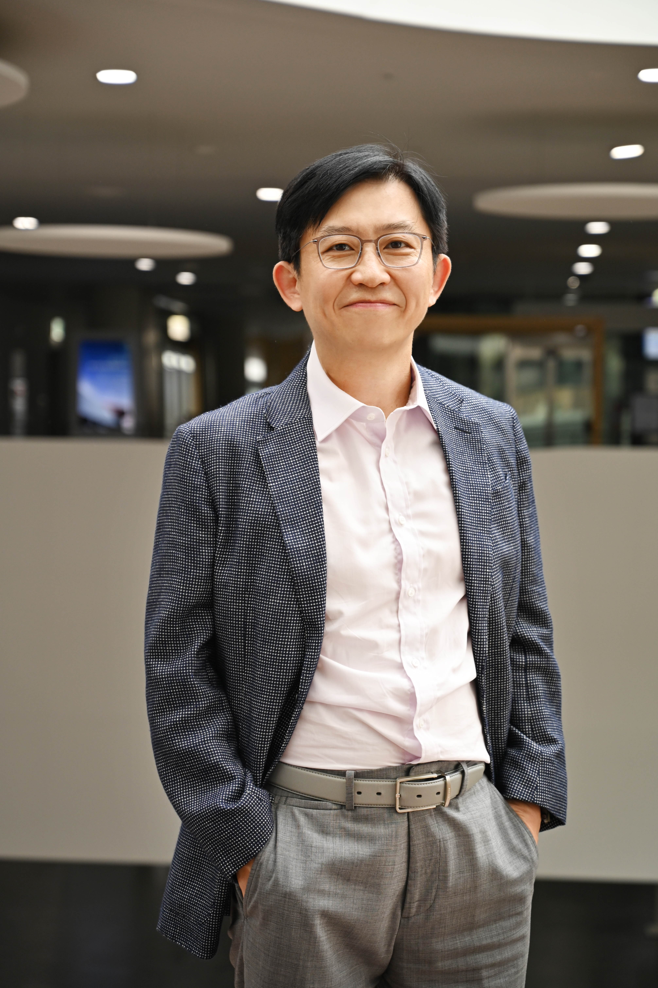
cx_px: 329
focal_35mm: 70
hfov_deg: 19.4
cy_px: 494
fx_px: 1922
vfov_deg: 28.9
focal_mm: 70
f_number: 4
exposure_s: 1/125
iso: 320
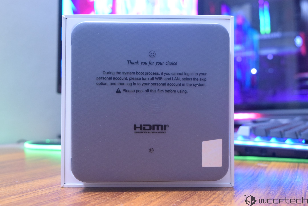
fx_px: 411
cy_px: 103
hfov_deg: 41.1
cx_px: 154
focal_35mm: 48
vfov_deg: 28.1
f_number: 7.1
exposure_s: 1/8
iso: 1600
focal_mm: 32
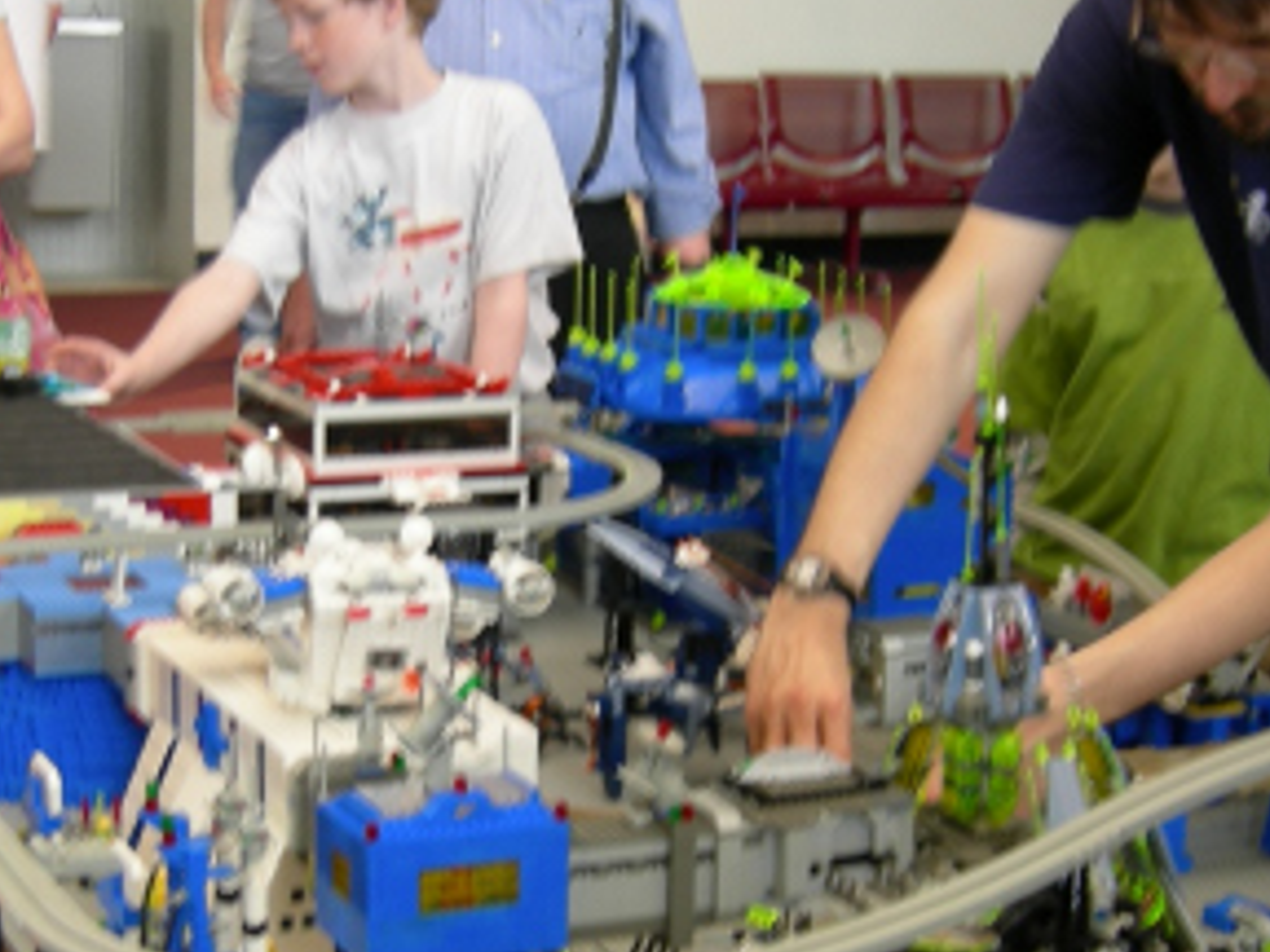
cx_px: 498
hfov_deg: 24.4
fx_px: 2935
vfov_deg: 18.4
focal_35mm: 80
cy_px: 569
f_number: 2.7
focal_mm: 7.5
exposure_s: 1/7.3
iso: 64
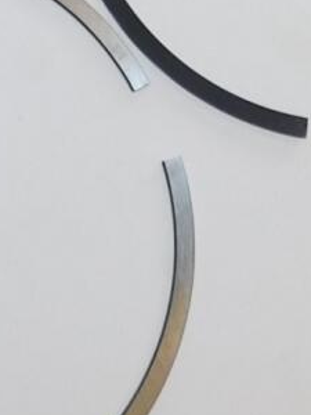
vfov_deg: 18.4
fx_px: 1102
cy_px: -241
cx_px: 77
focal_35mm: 92
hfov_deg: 16.0
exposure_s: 1/200
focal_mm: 4
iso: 125
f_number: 3
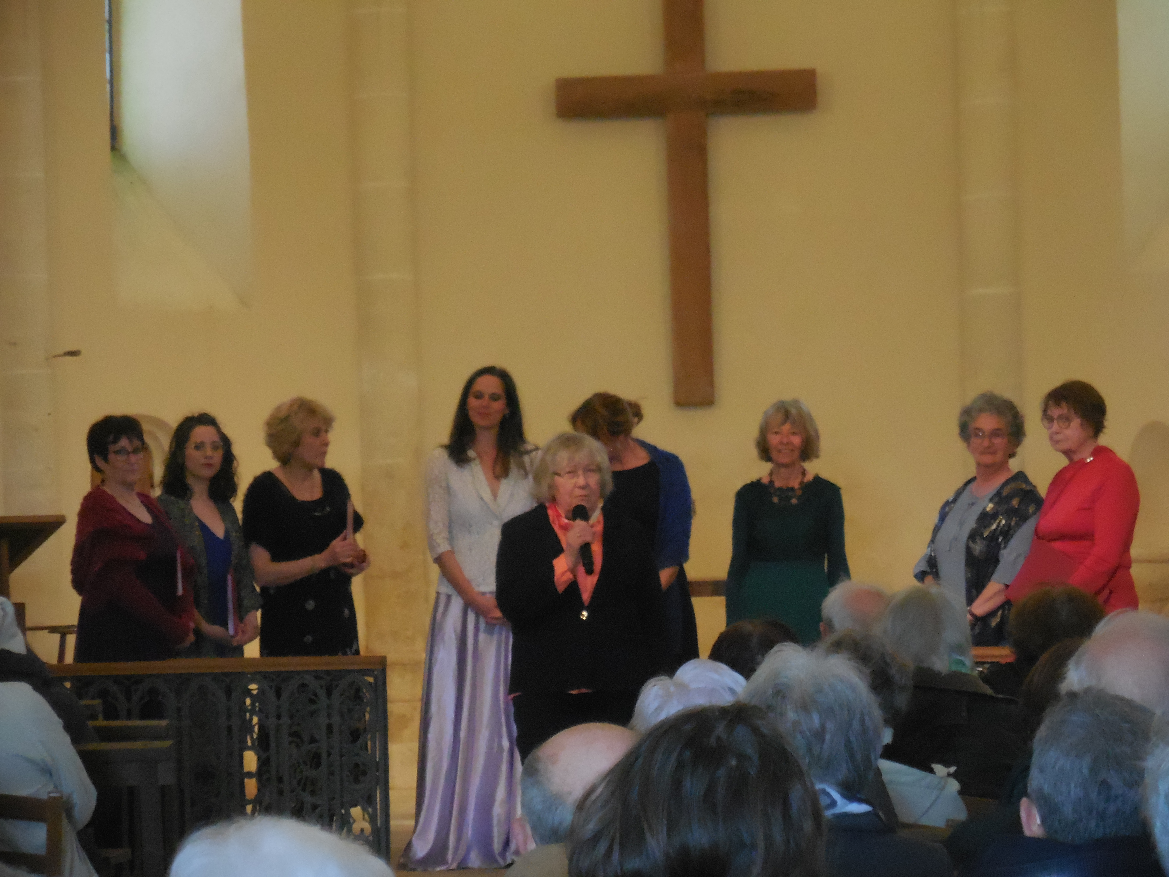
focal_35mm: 149
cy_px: 438
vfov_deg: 10.0
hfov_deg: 13.3
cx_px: 584
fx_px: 5032
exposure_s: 1/60
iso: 1250
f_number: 5.4
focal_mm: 26.8
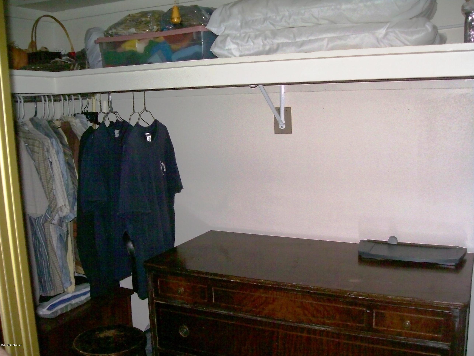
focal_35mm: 36
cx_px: 237
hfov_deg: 51.4
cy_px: 178
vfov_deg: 39.6
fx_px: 493
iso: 160
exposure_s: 1/64
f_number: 2.7
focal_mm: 6
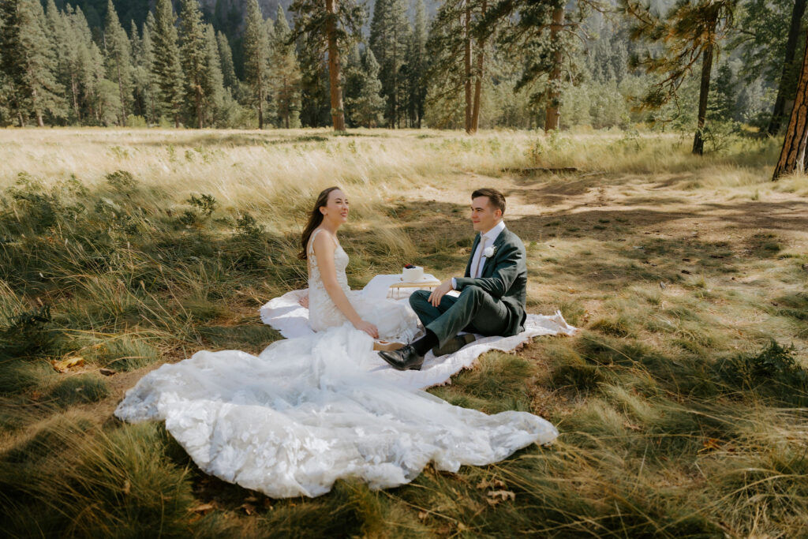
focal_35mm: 24
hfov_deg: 73.7
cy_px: 270
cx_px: 404
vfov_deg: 53.1
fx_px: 539
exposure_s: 1/250
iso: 50
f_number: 2.8
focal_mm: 24
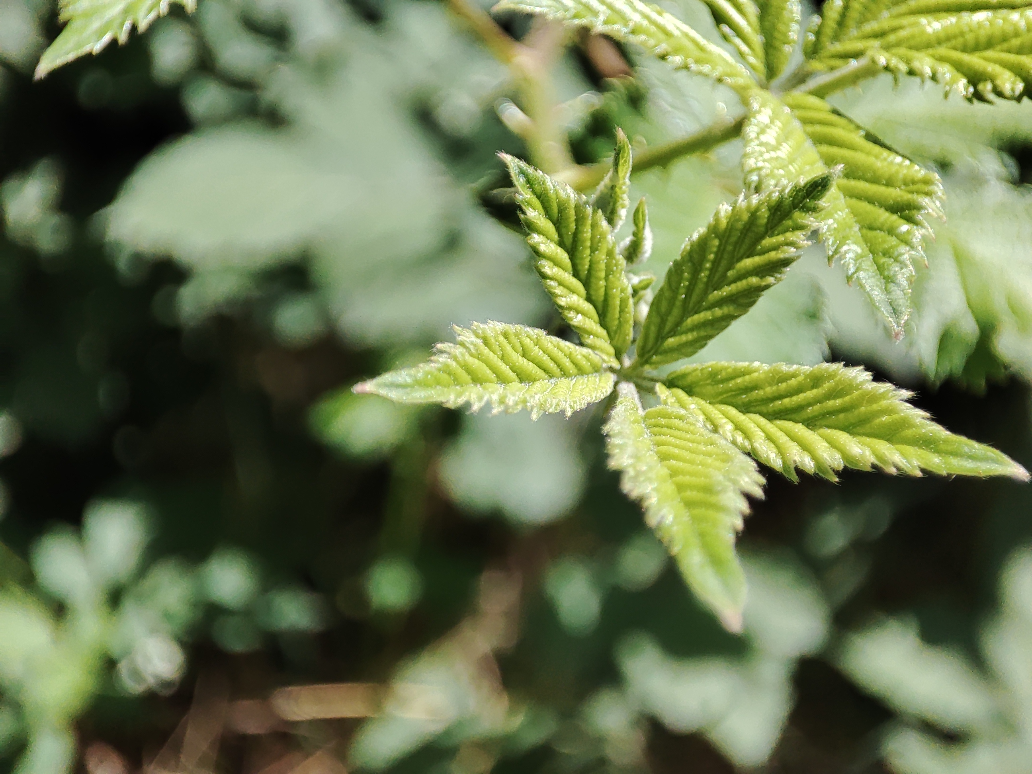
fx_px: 686
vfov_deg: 58.9
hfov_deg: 73.9
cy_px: 387
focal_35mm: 23
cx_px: 516
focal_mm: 4.03
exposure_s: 1/1163
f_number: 2.4
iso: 51
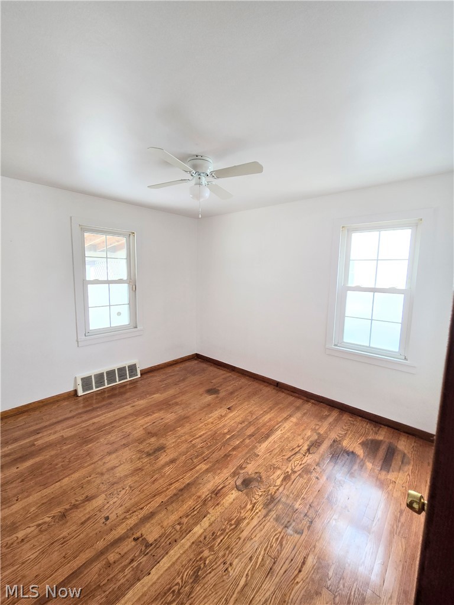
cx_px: 227
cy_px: 302
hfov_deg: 89.9
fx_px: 227
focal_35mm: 13
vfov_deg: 106.2
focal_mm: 2.2
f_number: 2.2
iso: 64
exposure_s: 1/60
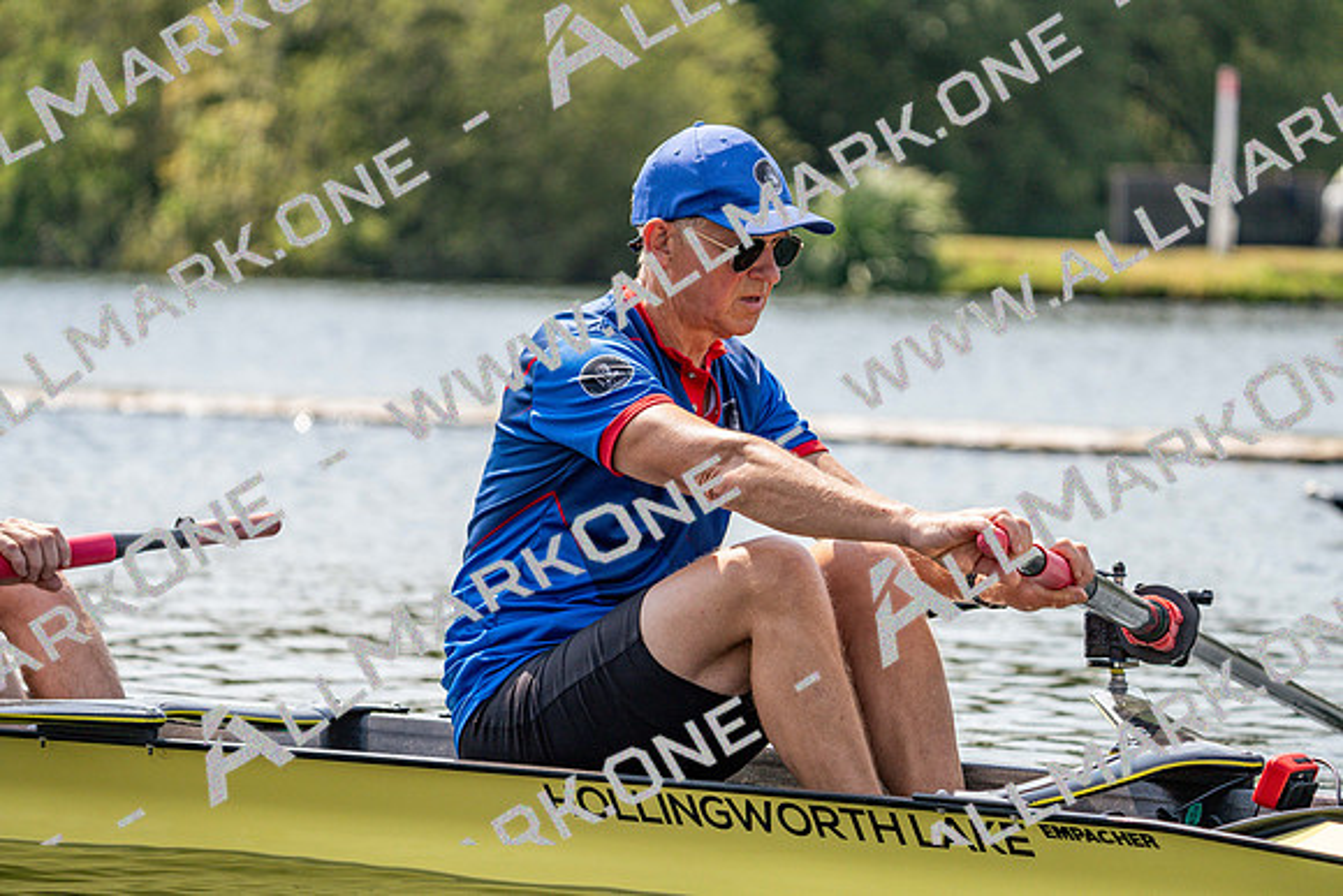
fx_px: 7463
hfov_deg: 10.3
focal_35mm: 200
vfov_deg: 6.9
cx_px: 672
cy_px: 448
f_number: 5.6
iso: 250
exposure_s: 1/1600
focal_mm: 200
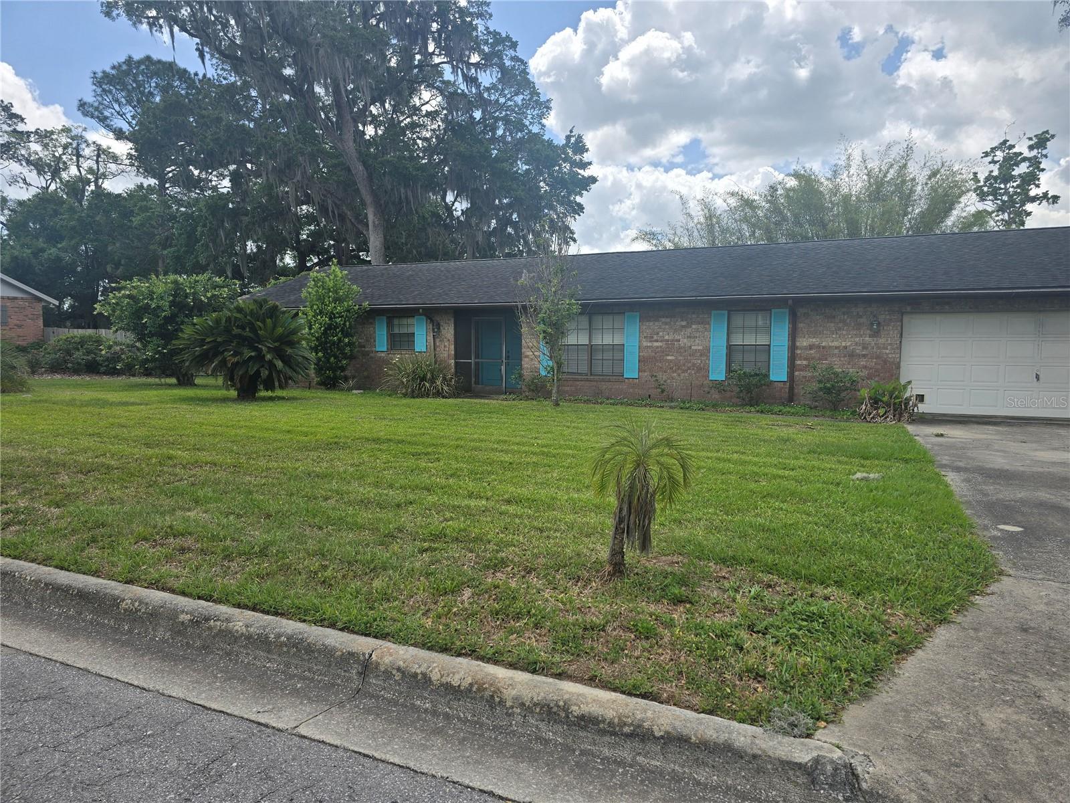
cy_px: 402
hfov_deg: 73.9
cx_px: 535
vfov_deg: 58.9
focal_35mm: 23
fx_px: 711
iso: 12
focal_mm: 6.3
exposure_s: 1/773
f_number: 1.7
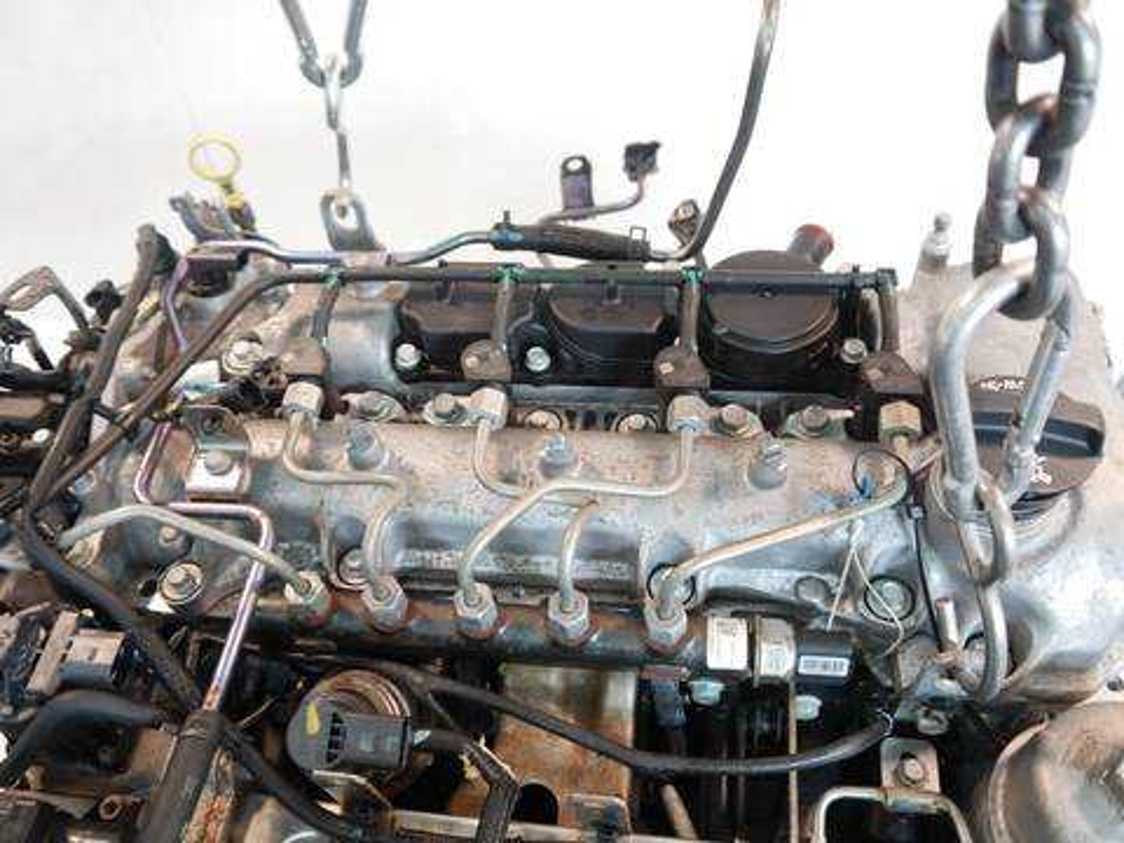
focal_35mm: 28
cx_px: 562
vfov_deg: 49.7
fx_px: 909
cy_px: 422
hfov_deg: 63.4
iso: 800
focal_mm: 14
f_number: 3.5
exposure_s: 1/60
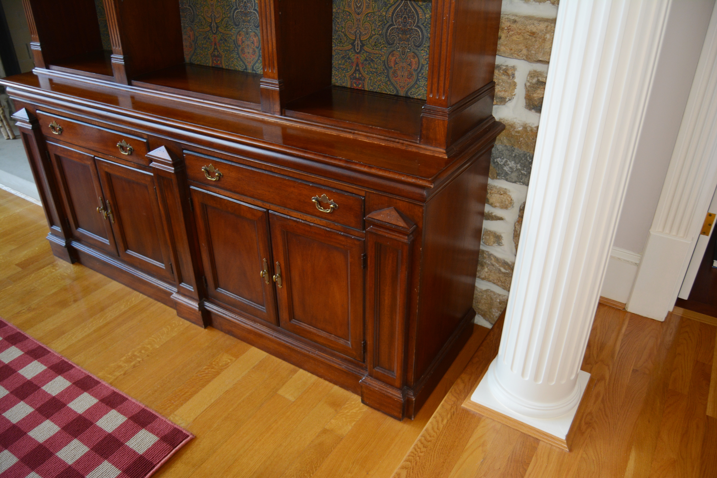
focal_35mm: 27
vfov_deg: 47.9
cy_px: 239
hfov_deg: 67.4
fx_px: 538
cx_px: 358
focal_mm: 18
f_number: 3.5
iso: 400
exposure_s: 1/60
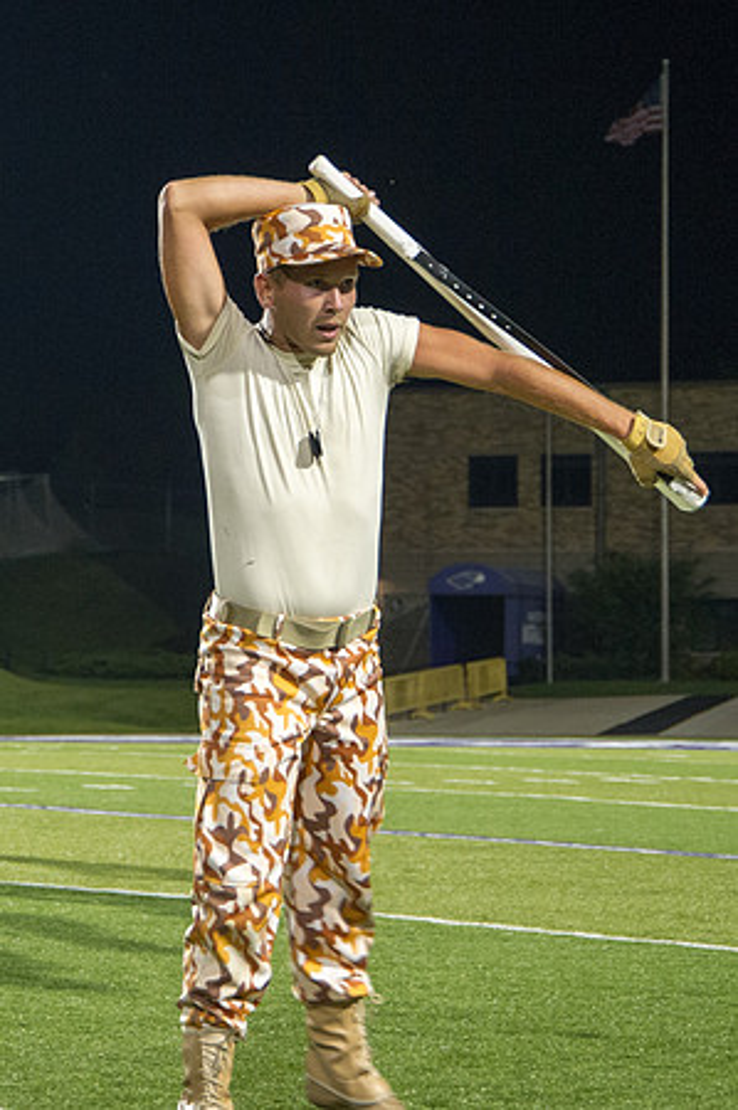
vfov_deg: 17.9
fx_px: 3529
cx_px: 260
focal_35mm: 114
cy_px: 473
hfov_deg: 11.9
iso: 4500
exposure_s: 1/160
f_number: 5.3
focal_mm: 66
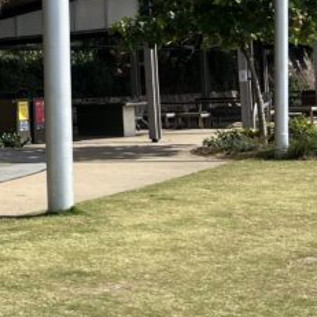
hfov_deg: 15.4
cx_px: -196
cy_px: 60
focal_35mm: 102
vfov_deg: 16.9
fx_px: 1057
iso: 50
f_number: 1.5
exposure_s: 1/2571
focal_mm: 5.7
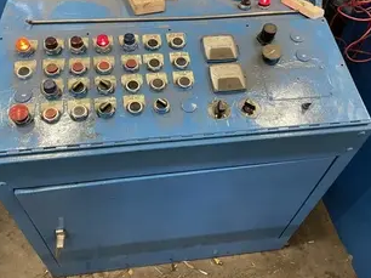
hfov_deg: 54.0
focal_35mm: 34
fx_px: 364
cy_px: 110
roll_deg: -2.8
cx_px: 173
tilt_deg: -43.9
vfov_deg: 41.5
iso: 400
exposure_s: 1/40
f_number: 1.6
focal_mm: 4.2
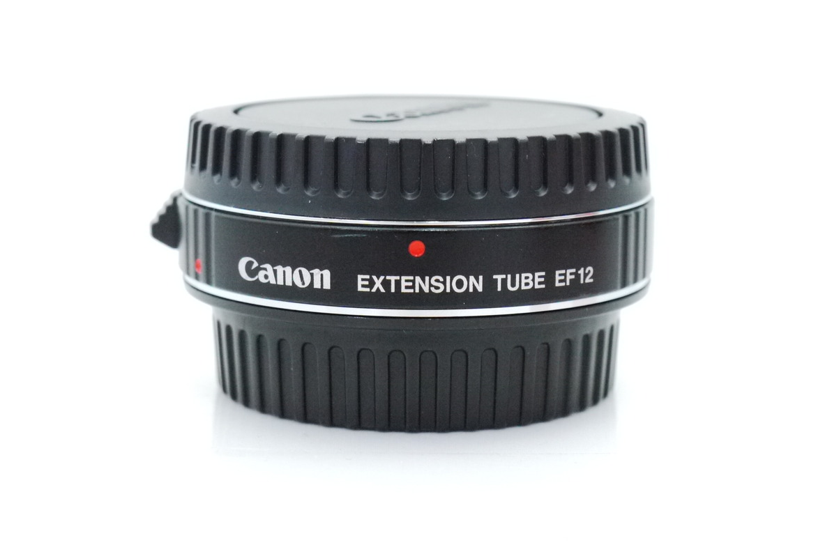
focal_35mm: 90
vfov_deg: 15.2
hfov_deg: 22.6
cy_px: 272
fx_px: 2080
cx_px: 418
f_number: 6.3
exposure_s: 1/60
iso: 1600
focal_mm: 43
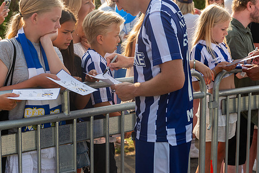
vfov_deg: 15.4
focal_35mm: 89
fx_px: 640
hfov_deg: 22.8
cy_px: 84
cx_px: 108
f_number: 4
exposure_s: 1/1600
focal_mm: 70
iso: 560
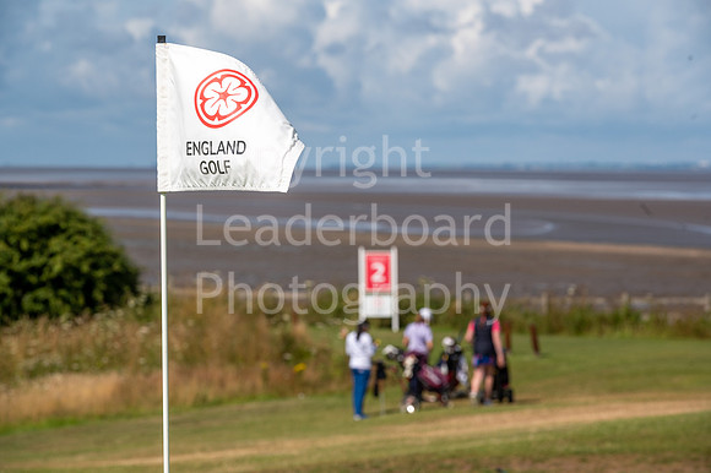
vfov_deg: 7.8
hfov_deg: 11.8
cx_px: 356
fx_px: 3454
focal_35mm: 175
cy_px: 236
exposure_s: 1/1000
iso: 250
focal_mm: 175
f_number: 13
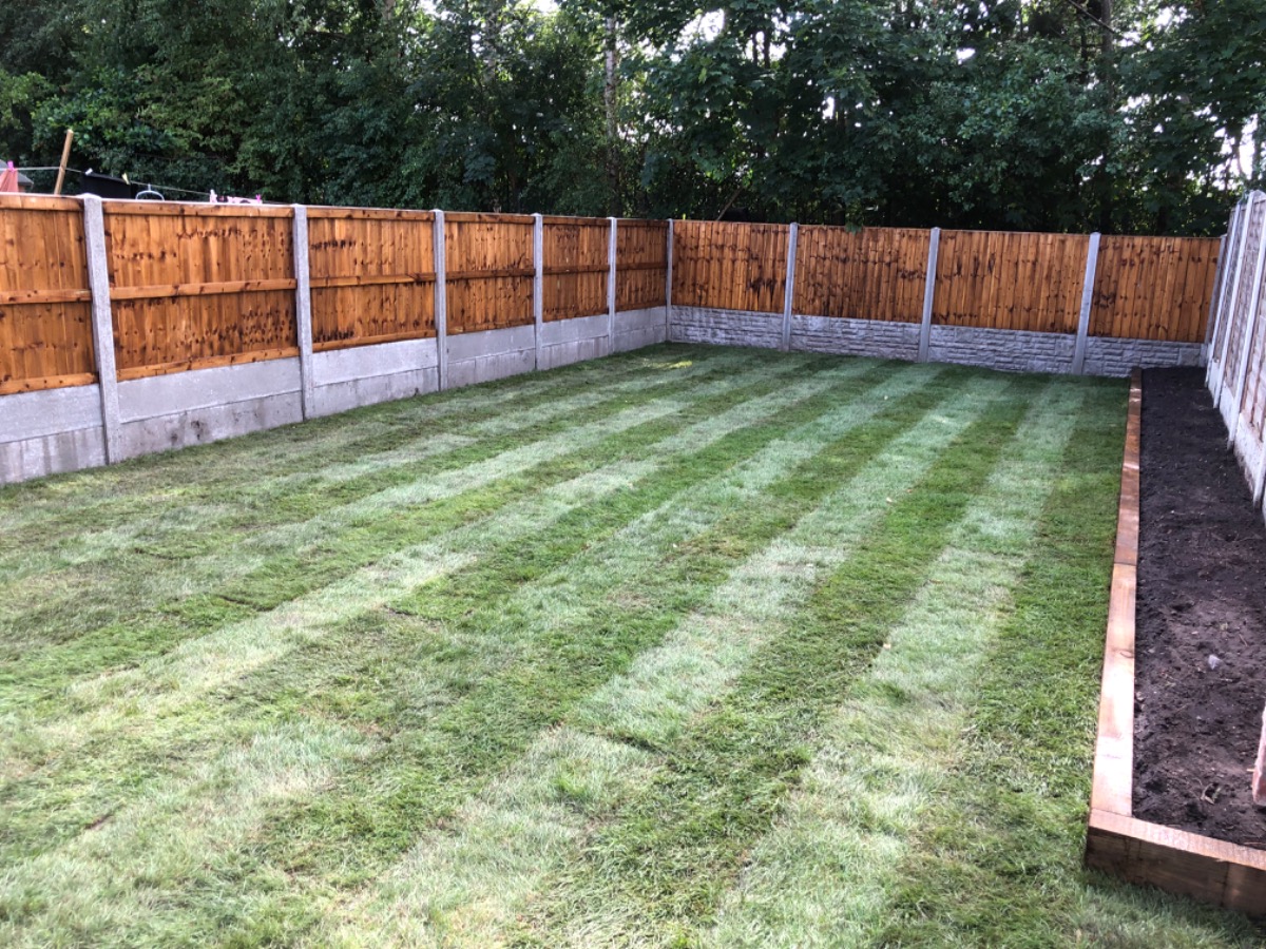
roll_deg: -2.3
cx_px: 633
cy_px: 474
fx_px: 1024
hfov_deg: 63.4
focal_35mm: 28
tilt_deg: -13.5
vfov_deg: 49.7
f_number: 1.8
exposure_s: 1/121
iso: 20
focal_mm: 3.99
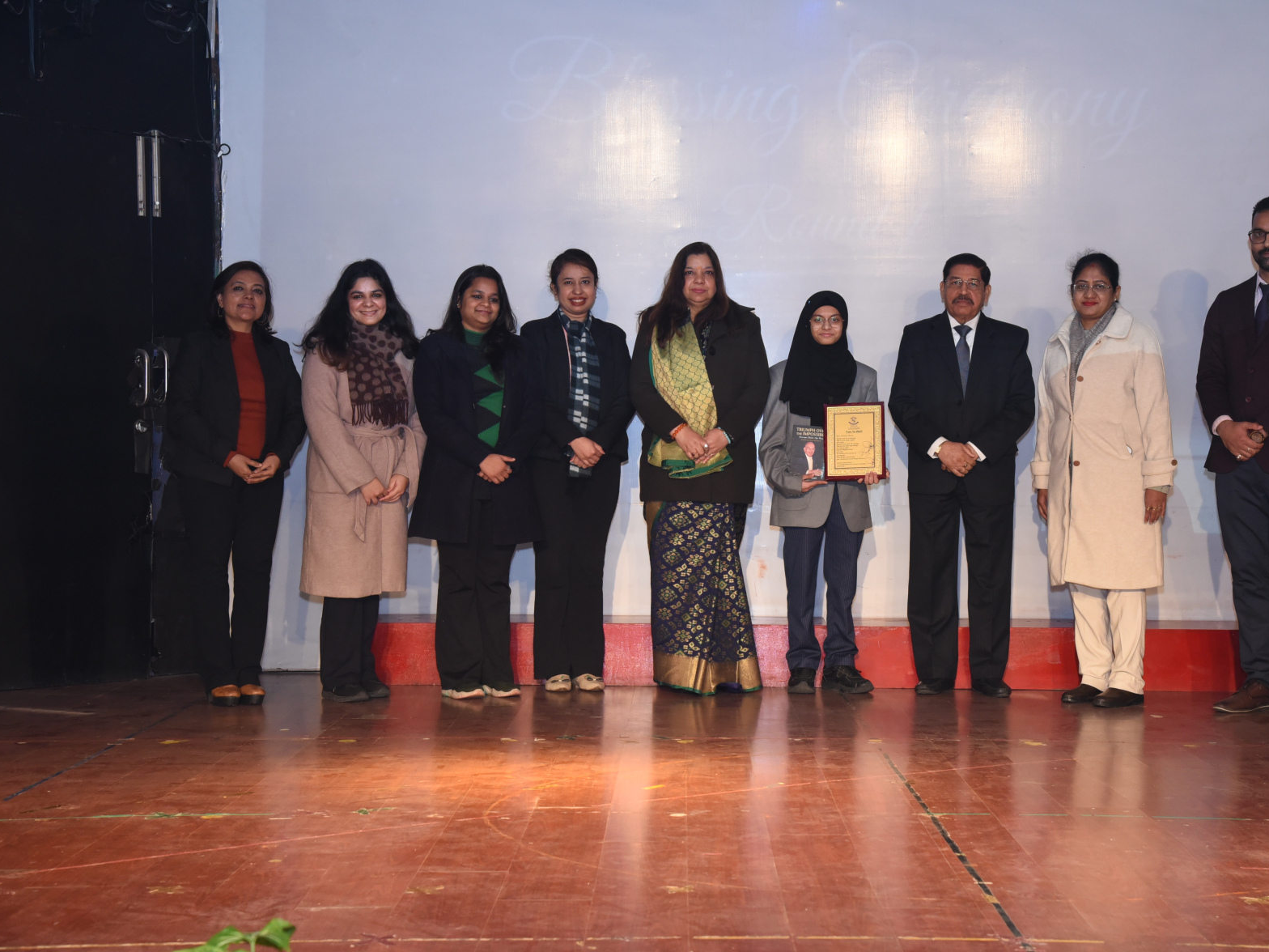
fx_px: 2346
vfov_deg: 22.9
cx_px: 724
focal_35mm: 64
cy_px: 479
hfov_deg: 30.2
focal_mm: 58
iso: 2500
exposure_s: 1/160
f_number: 6.3
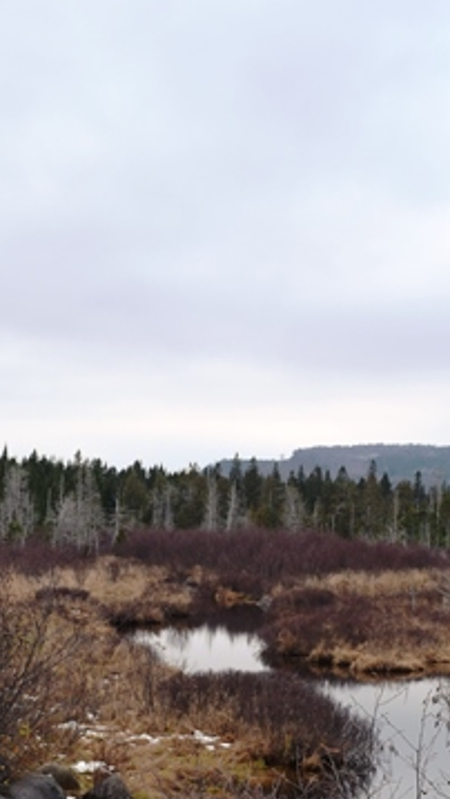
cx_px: 190
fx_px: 1463
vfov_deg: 29.9
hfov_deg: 17.5
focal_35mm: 69
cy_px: 627
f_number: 6.3
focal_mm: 18
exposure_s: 1/160
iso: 100
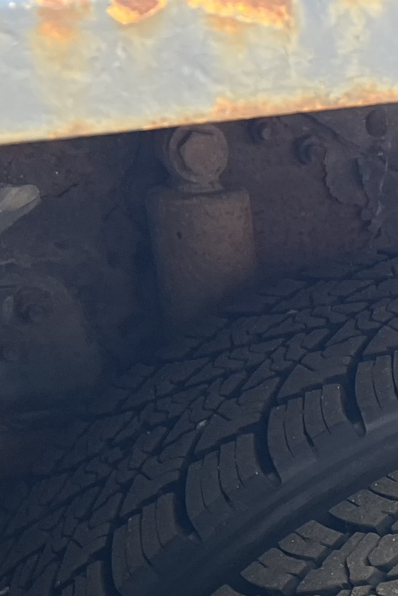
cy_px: 727
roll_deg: -1.3
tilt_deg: -33.6
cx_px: 632
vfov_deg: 20.8
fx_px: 1509
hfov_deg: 13.9
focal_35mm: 91
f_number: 1.5
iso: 125
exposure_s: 1/121
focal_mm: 5.7
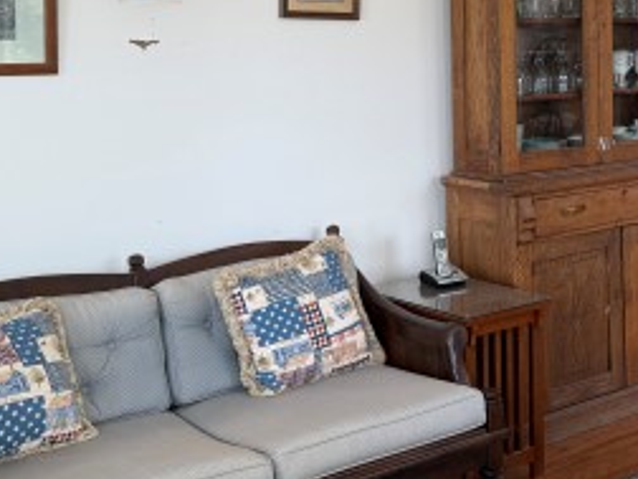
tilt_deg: -3.7
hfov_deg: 30.8
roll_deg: +1.0
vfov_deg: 23.7
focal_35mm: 61
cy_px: 99
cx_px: 527
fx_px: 1124
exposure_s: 1/121
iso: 80
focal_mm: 6.76
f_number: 1.78
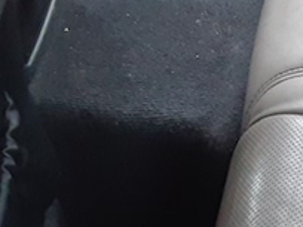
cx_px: 496
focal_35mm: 106
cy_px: 390
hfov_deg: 16.4
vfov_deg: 12.8
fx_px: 928
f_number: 1.9
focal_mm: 2.91
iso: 200
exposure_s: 1/60
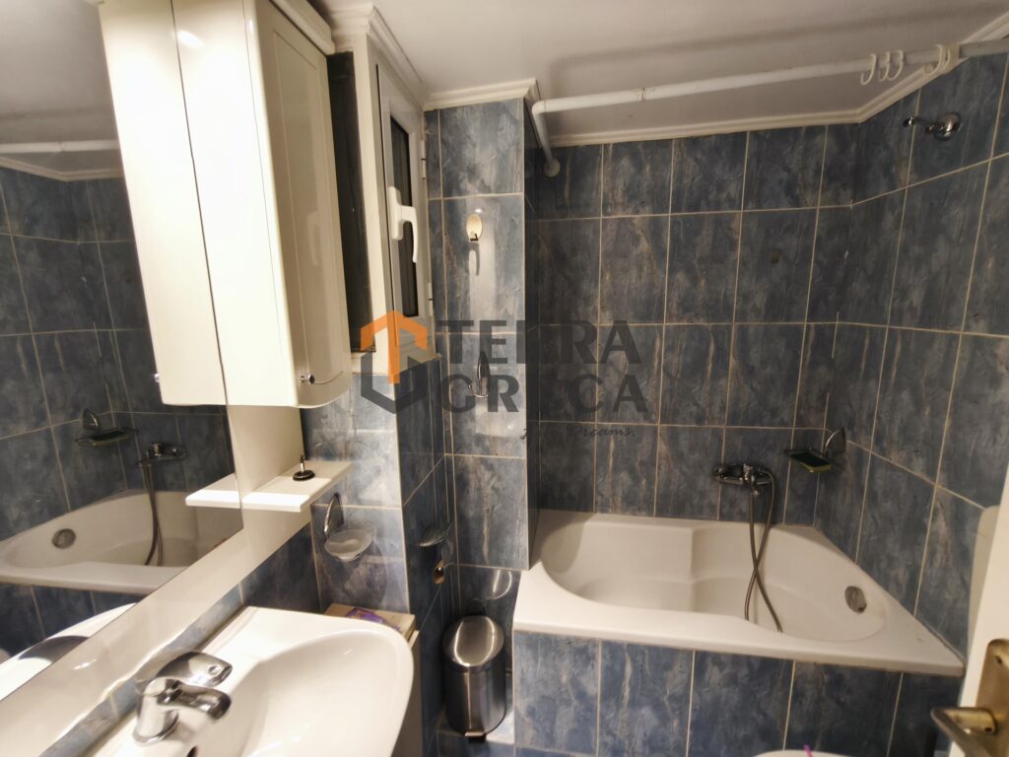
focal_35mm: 15
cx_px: 504
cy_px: 378
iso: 200
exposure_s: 1/33.3
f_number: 2.2
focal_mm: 1.91
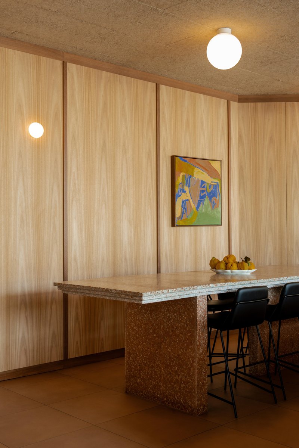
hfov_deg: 31.2
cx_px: 150
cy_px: 224
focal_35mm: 43
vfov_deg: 45.4
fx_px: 536
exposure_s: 1/10
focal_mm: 43
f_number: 13
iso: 800
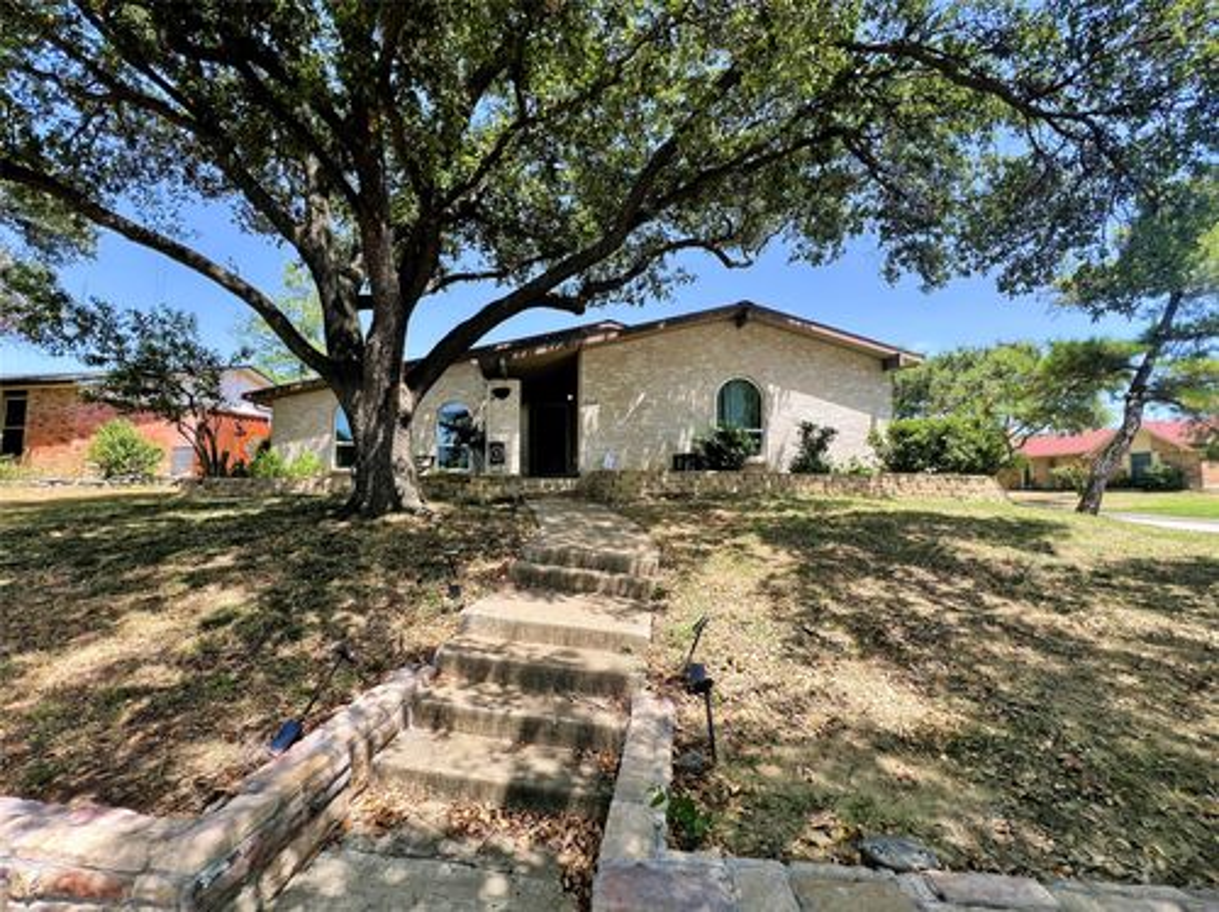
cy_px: 456
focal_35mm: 13
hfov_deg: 106.2
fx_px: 457
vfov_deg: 89.8
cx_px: 610
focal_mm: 1.57
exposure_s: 1/494
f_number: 1.8
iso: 32
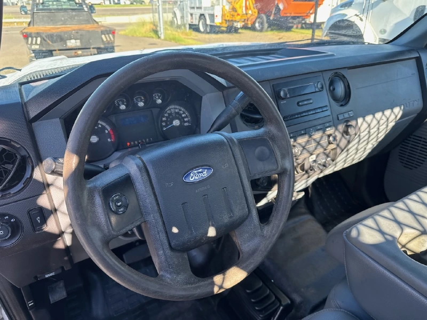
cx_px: 214
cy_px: 160
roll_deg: +0.1
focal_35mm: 24
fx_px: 296
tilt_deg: -27.2
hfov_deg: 71.6
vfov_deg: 56.8
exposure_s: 1/200
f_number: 1.78
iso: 80
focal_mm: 6.76
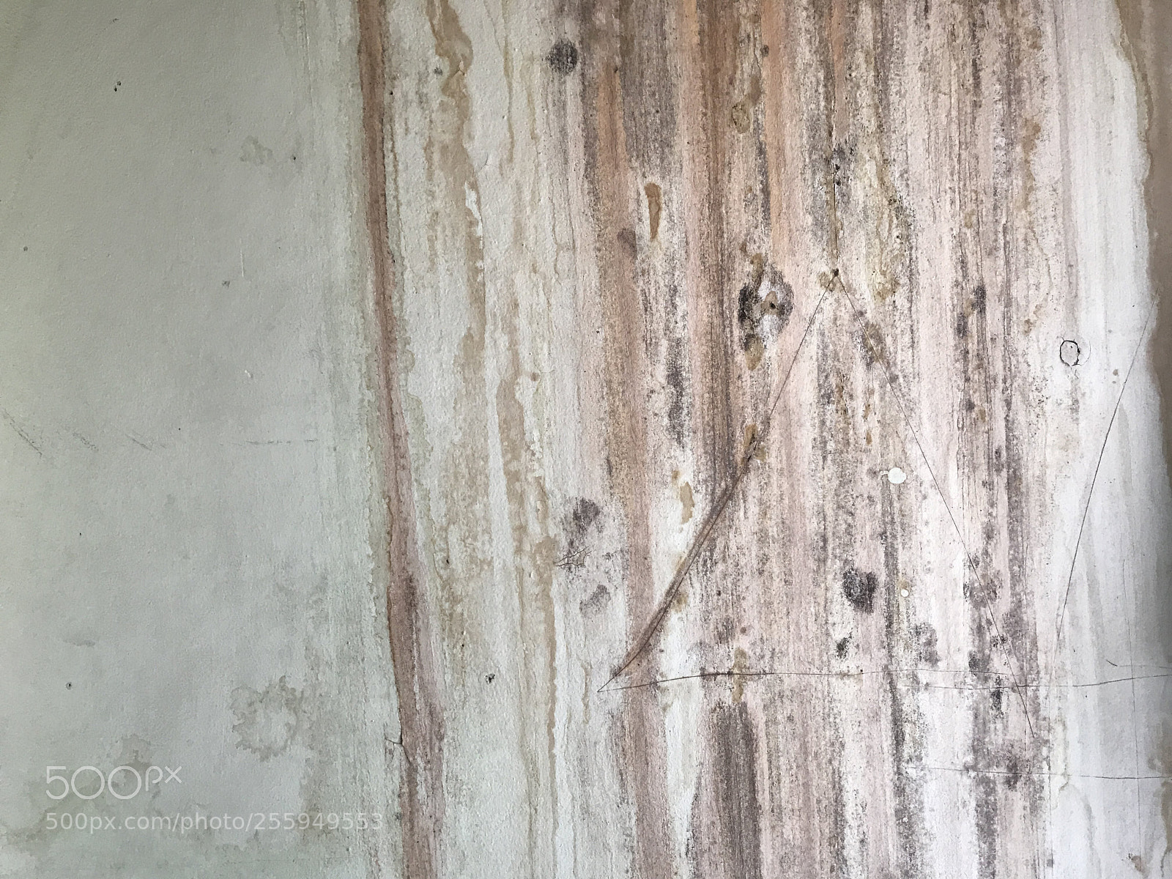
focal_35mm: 28
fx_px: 948
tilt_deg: -1.9
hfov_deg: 63.4
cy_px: 440
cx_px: 586
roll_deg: +2.2
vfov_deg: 49.7
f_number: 1.8
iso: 25
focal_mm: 3.99
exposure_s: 1/33
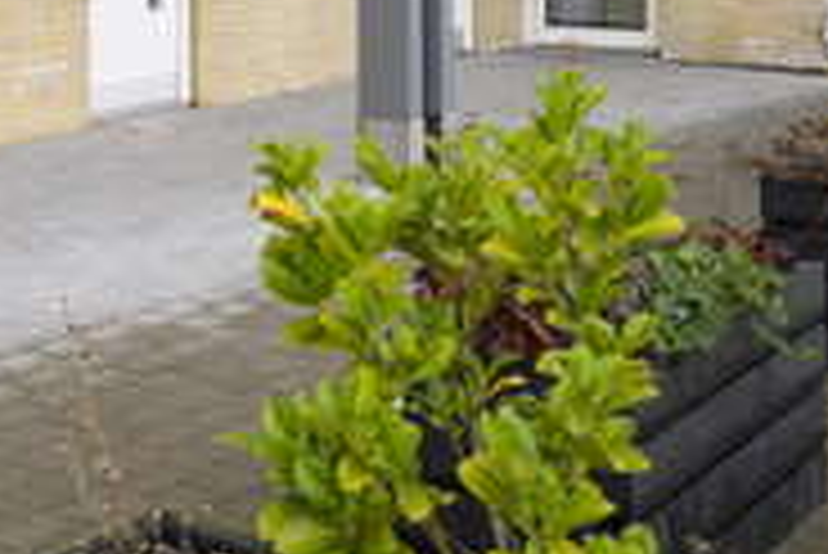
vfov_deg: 16.6
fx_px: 1841
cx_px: -104
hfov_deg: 23.6
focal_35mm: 80
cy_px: -54
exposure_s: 1/200
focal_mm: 35
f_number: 4
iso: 200
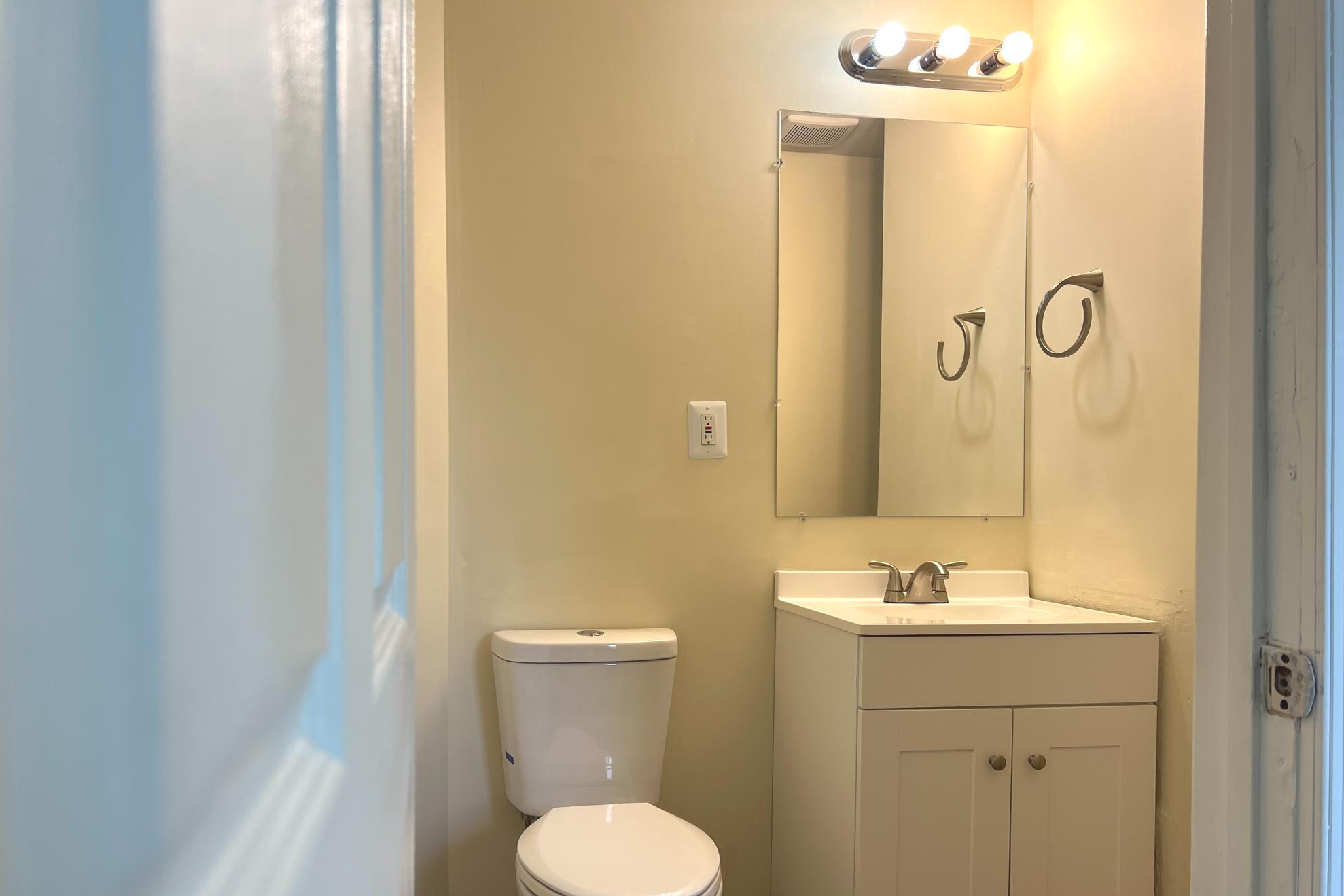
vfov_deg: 46.3
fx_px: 1045
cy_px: 497
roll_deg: -0.2
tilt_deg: -1.7
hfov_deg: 65.5
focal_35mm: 28
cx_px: 650
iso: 40
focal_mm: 5.7
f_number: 1.5
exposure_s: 1/120
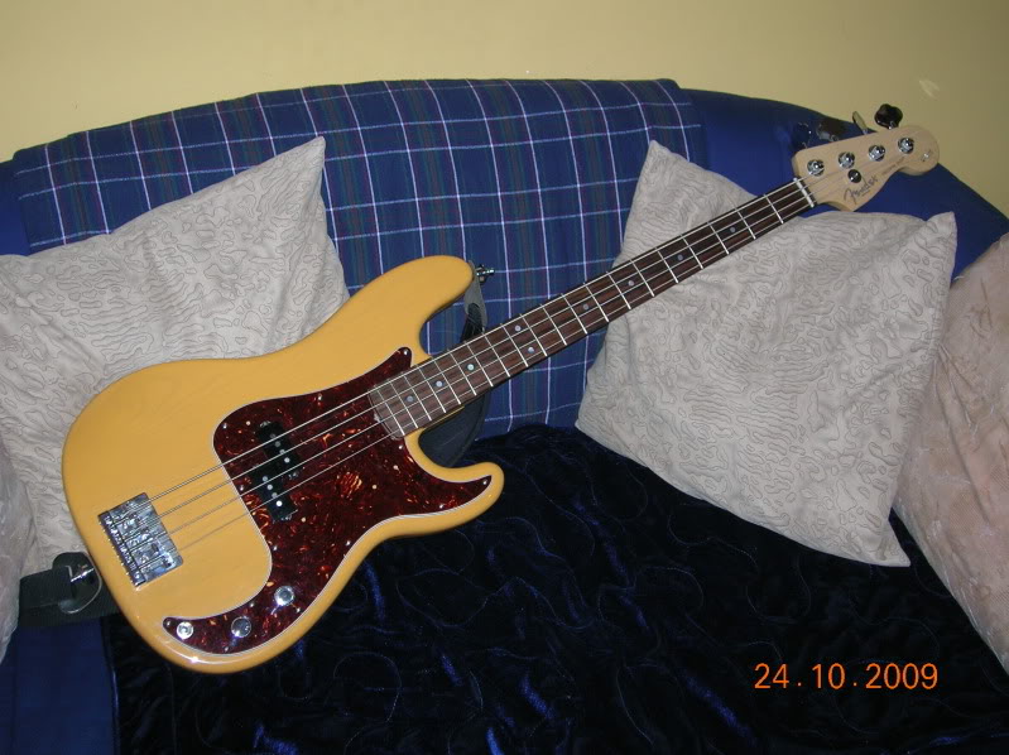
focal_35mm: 42
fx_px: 1223
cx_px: 504
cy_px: 378
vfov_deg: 34.3
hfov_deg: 44.8
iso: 69
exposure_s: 1/60.1
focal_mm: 7
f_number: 3.1
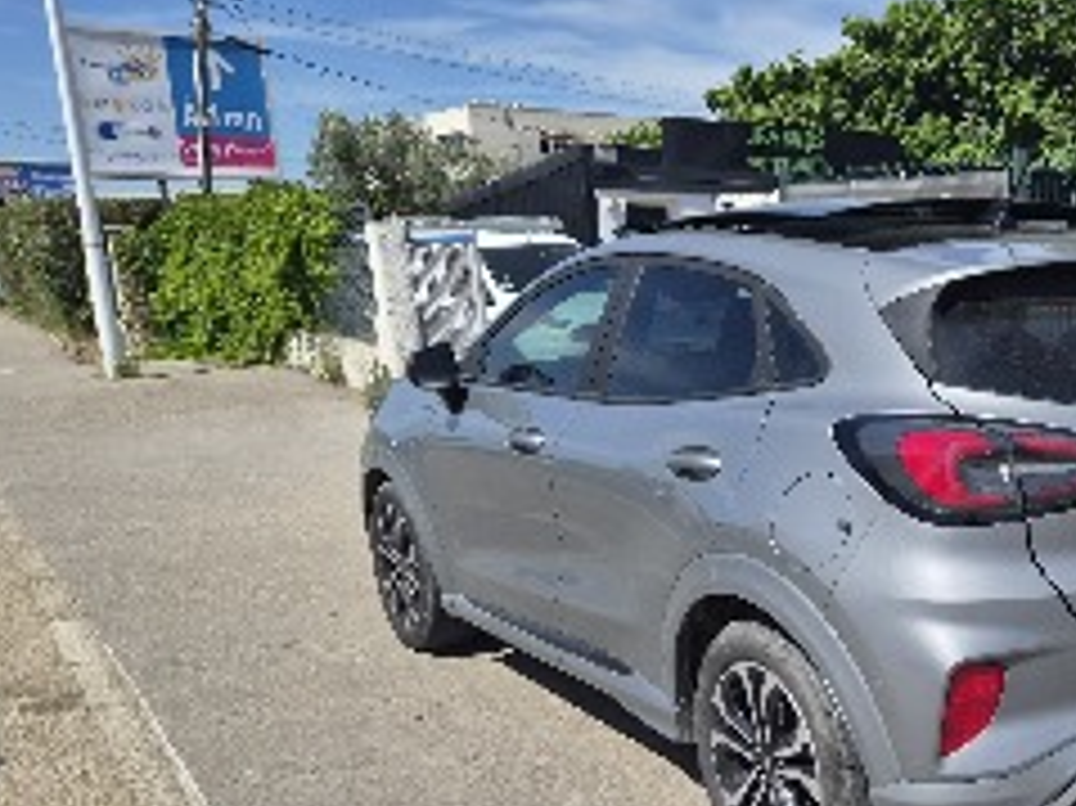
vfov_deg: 35.2
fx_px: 1243
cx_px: 896
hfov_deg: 44.0
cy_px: 594
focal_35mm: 40
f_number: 1.8
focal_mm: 5.4
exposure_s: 1/5440
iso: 80
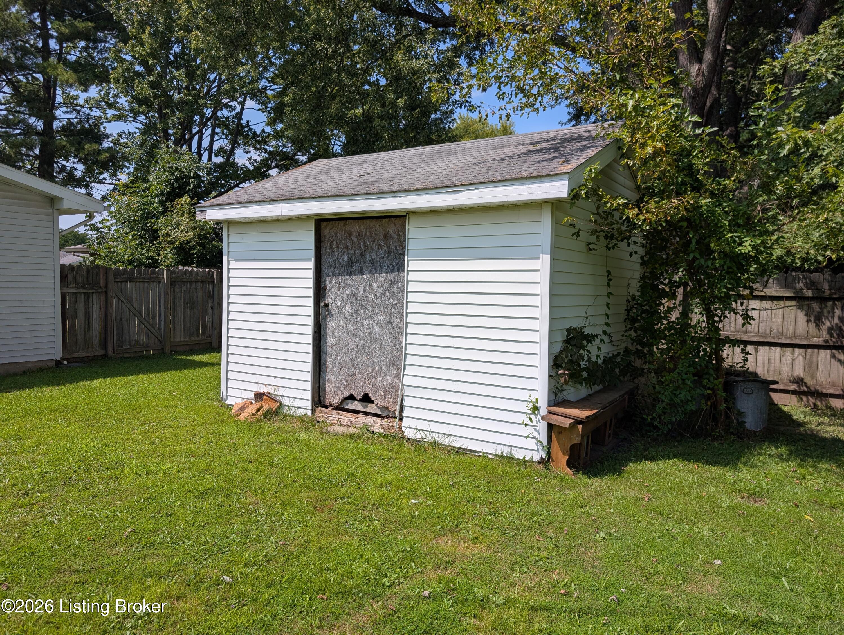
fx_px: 586
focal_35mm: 24
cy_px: 318
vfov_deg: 56.9
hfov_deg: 71.5
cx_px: 422
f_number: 1.68
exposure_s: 1/1346
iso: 19
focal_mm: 6.9
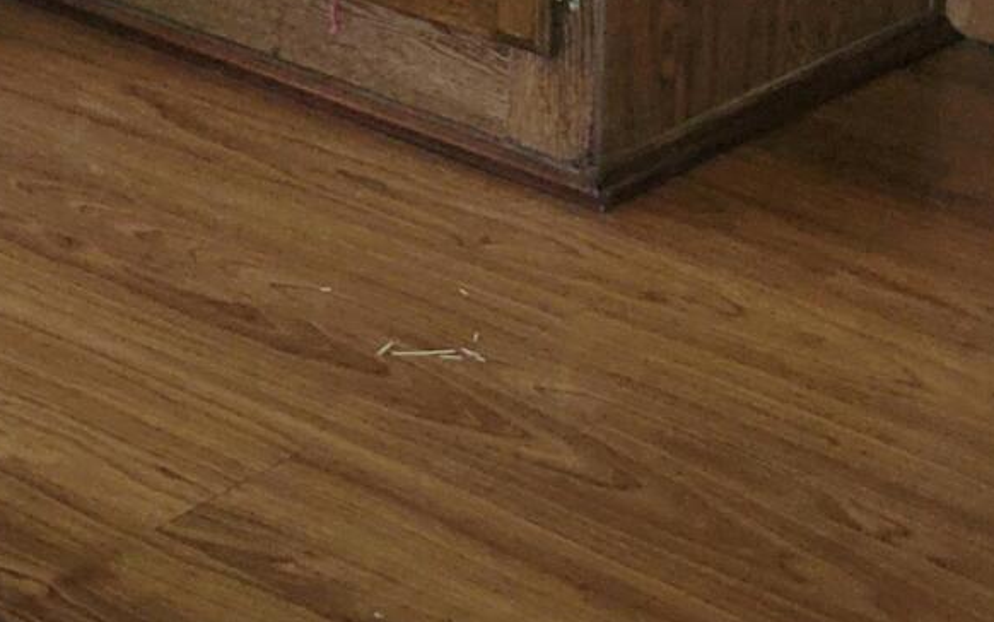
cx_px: -1095
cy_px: -1024
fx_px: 3847
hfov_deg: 12.6
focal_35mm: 142
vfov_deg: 8.3
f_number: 1.8
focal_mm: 5.4
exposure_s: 1/120
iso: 250
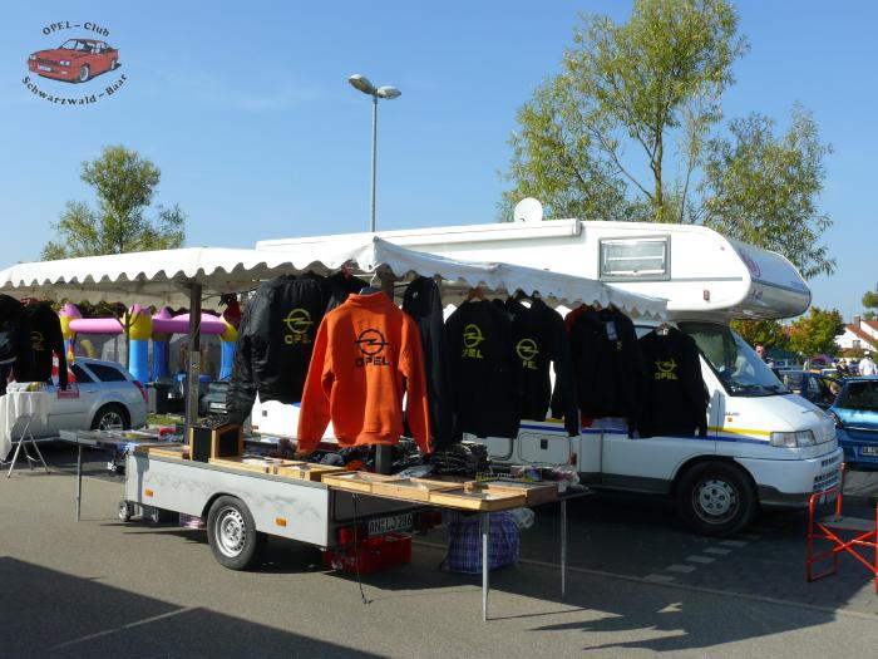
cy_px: 330
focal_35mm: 35
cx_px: 439
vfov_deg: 40.7
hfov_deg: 52.6
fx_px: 888
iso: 100
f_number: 5.6
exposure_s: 1/400
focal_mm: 7.4
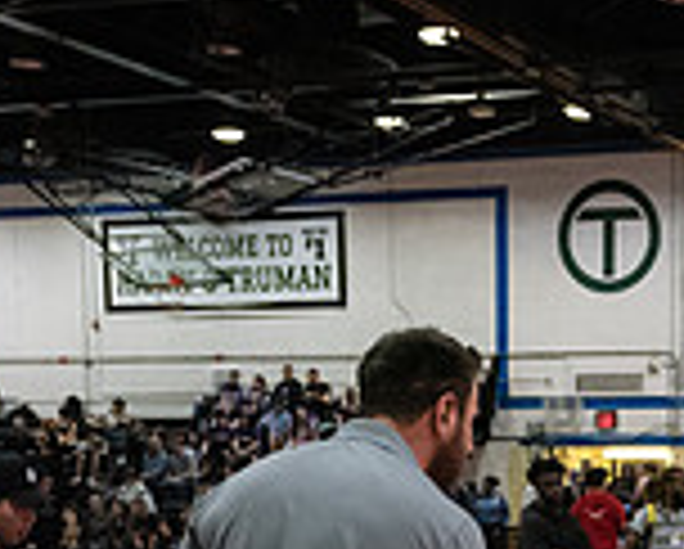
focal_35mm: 86
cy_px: 745
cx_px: 698
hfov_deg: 21.4
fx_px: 1743
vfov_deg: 16.7
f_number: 3.2
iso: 8000
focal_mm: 24
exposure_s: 1/640
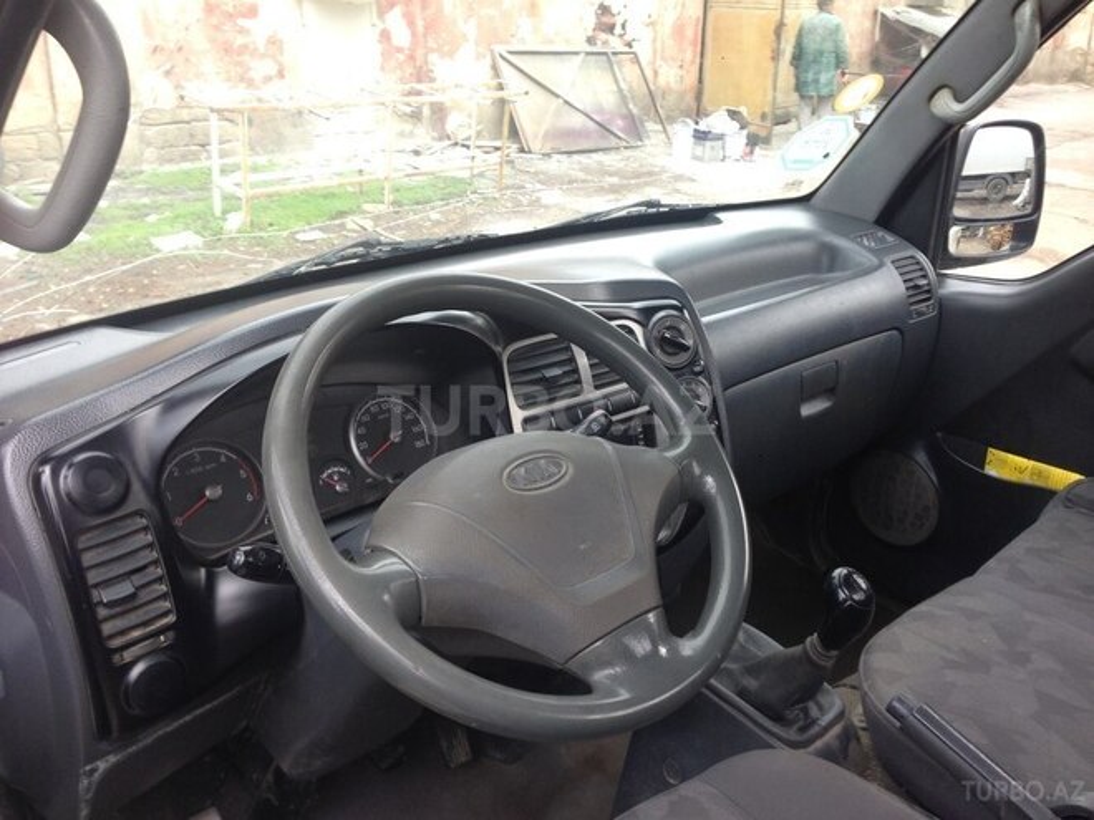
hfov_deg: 55.4
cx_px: 547
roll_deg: -0.2
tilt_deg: -18.7
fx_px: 1043
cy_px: 410
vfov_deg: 42.9
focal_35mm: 33
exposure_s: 1/40
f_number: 2.4
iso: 50
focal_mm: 4.12
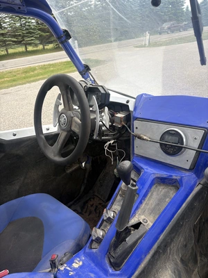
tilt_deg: -25.1
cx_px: 104
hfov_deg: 53.1
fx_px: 208
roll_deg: +6.4
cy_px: 139
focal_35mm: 26
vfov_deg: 67.3
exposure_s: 1/1287
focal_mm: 5.96
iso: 50
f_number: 1.6
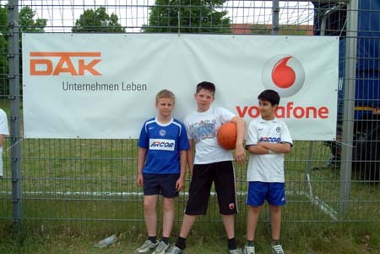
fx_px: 396
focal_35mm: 38
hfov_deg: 51.3
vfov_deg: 35.5
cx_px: 190
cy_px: 127
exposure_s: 1/350
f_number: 9.5
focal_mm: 25
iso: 400
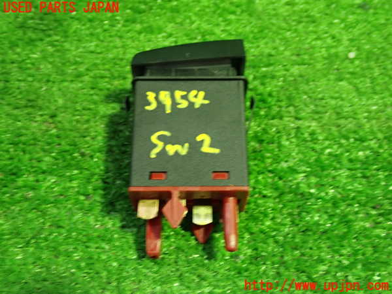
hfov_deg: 42.9
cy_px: 147
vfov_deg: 32.9
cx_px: 196
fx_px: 498
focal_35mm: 44
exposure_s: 1/40
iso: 800
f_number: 2.9
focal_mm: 7.84
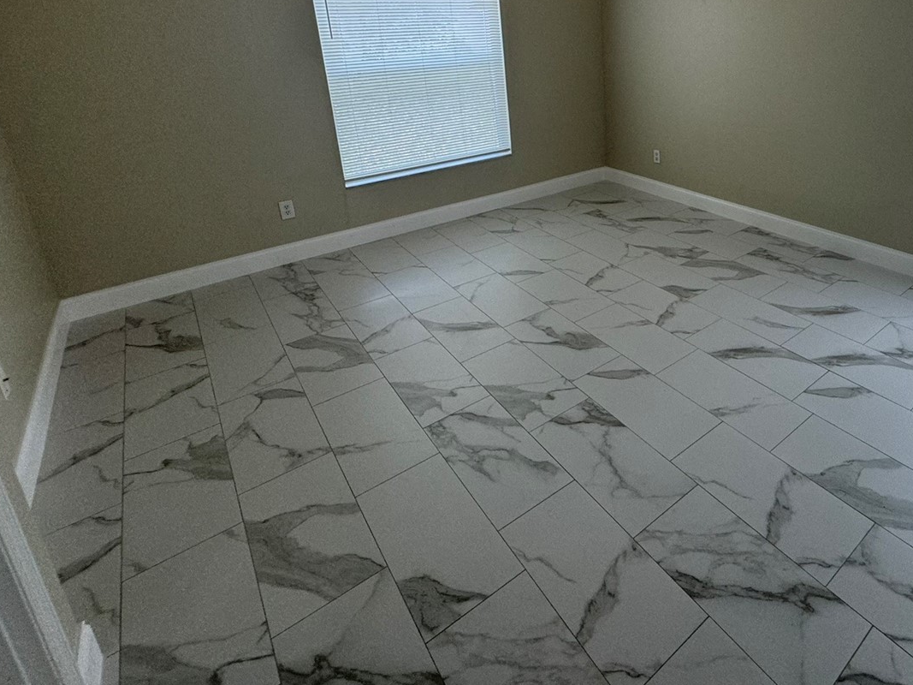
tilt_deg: -16.6
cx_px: 620
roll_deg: +1.2
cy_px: 174
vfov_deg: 60.1
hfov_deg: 76.1
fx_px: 554
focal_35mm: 21
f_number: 2.2
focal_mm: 2.22
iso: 125
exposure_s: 1/120
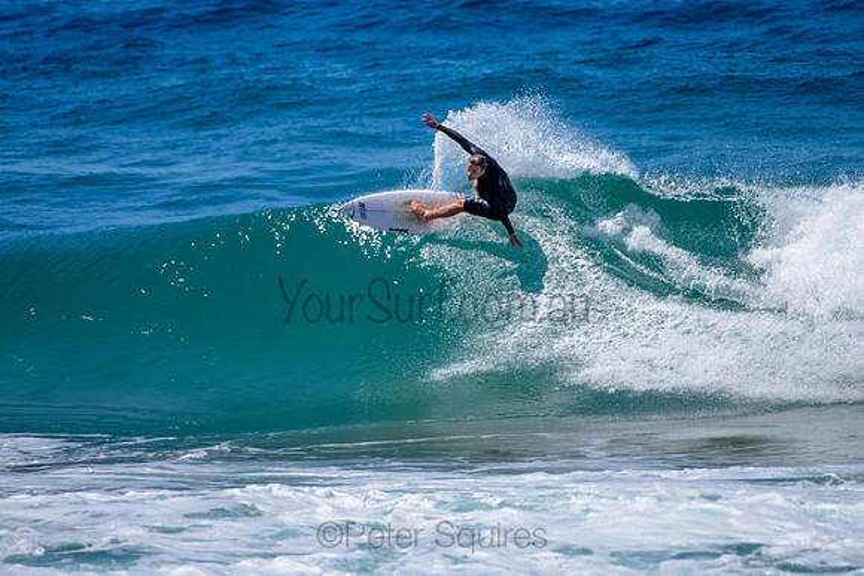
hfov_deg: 3.4
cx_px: 449
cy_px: 240
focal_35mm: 613
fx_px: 14710
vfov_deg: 2.2
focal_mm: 500
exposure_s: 1/2000
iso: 90
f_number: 5.6
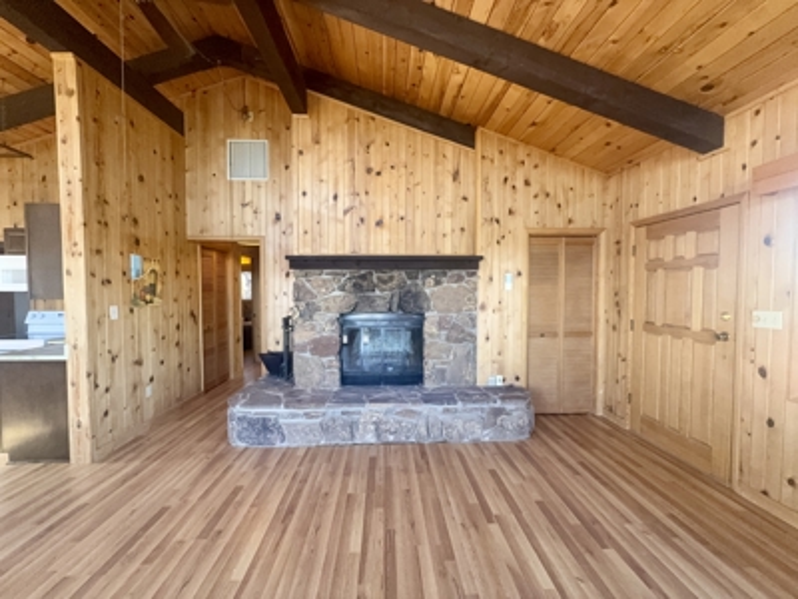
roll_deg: +0.0
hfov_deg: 102.1
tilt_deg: -1.2
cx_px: 399
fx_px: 323
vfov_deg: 85.7
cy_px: 300
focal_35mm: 14
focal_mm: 2.22
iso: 160
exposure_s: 1/99
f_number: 2.2
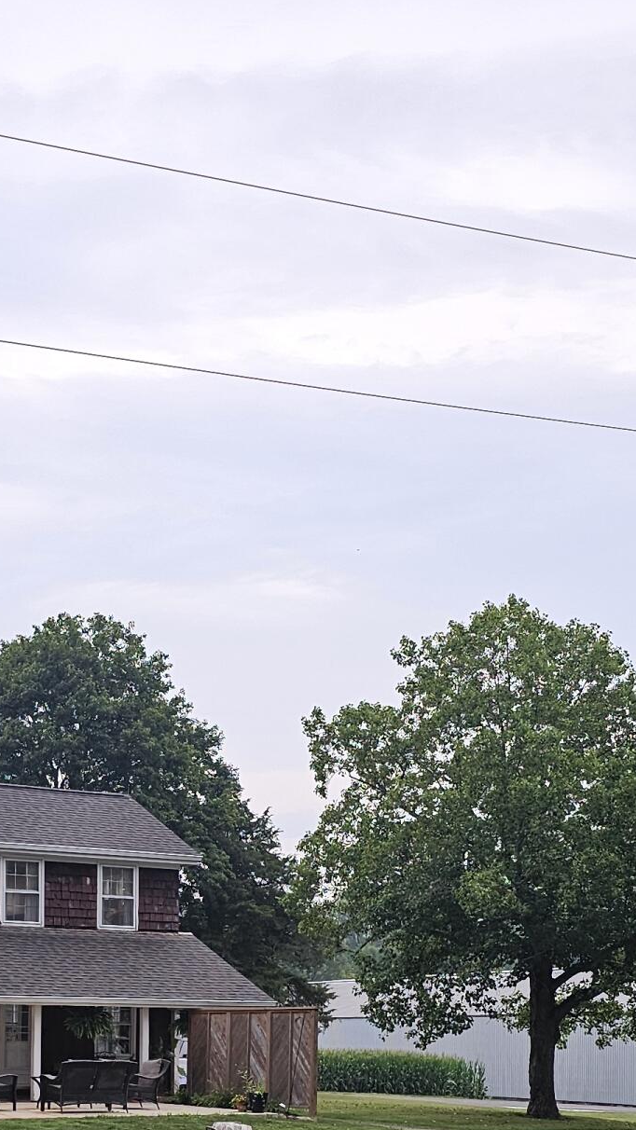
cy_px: 978
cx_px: 163
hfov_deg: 19.3
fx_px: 1858
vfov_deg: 32.4
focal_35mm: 62
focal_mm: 6.3
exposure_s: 1/180
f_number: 1.7
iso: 40
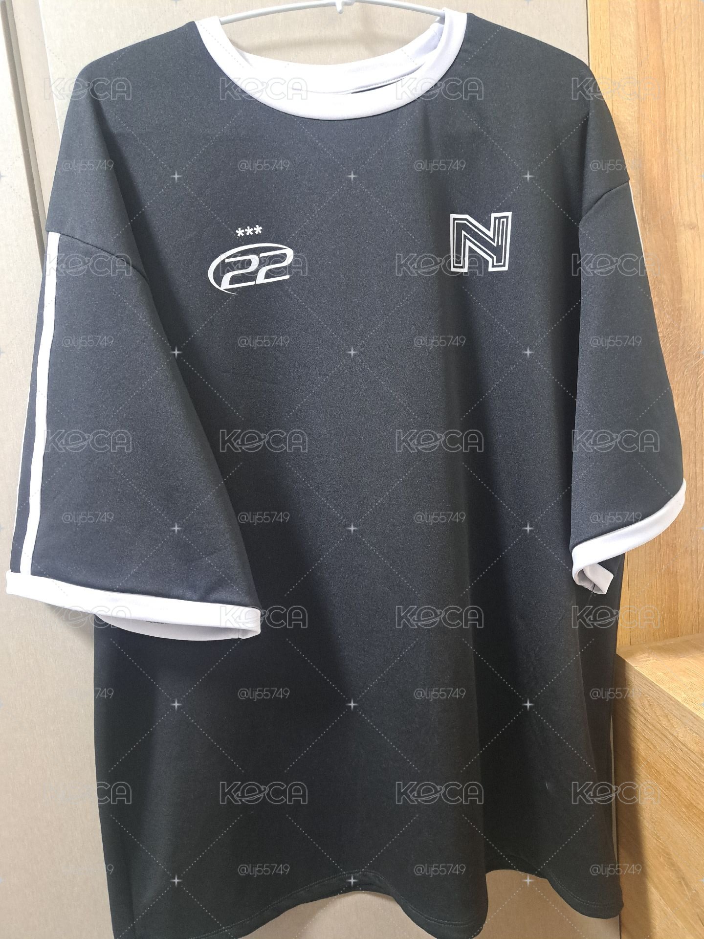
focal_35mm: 24
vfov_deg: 71.6
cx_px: 352
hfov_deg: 56.8
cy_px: 470
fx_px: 651
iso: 640
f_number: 1.8
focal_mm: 5.23
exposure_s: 1/24
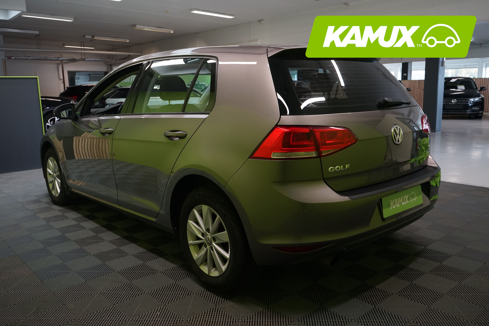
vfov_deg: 43.6
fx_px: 407
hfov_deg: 61.9
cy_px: 163
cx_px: 244
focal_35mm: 30
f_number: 7.1
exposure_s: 1/30
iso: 1600
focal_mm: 30
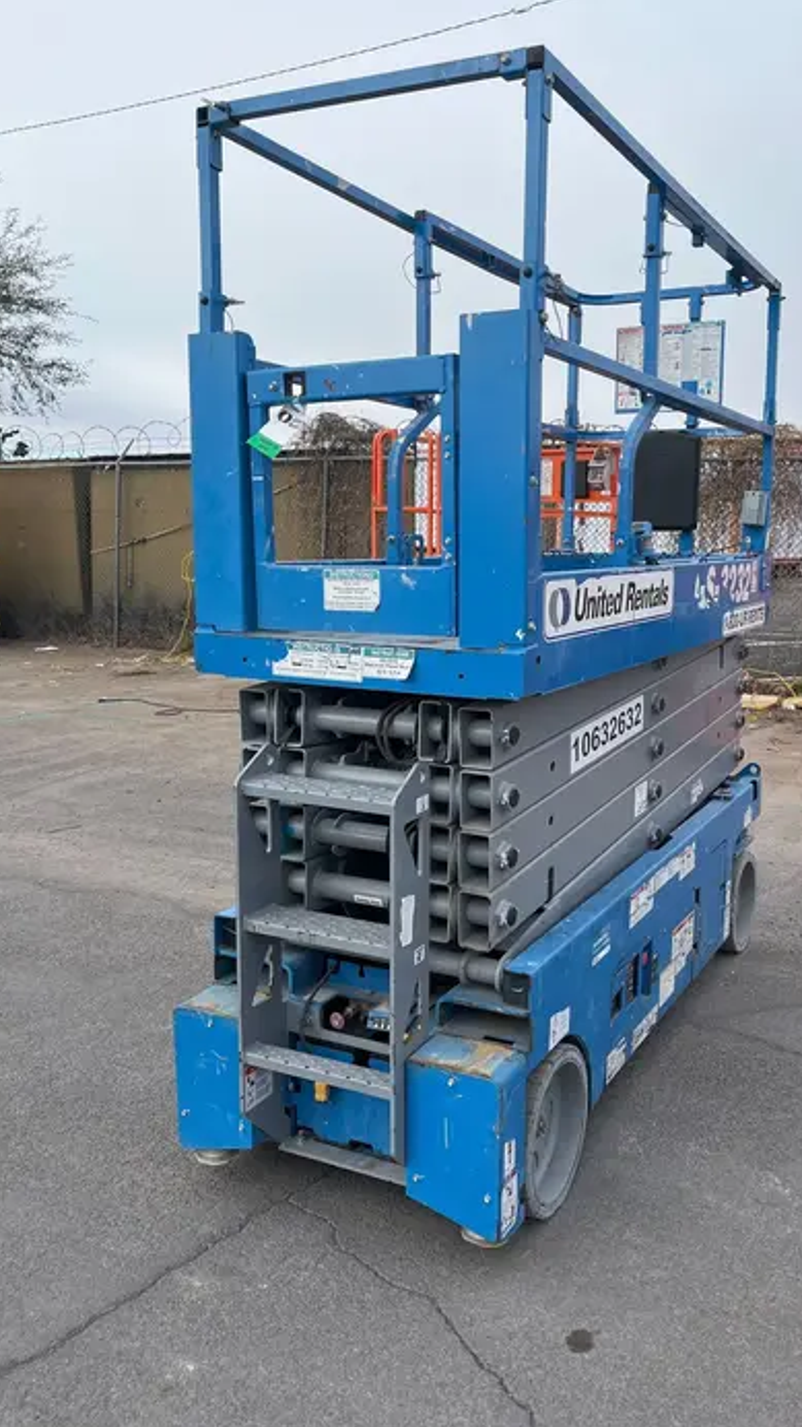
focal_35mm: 30
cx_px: 468
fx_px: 1135
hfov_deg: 38.8
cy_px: 702
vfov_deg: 64.3
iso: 50
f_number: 1.6
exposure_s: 1/1776
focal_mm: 5.1
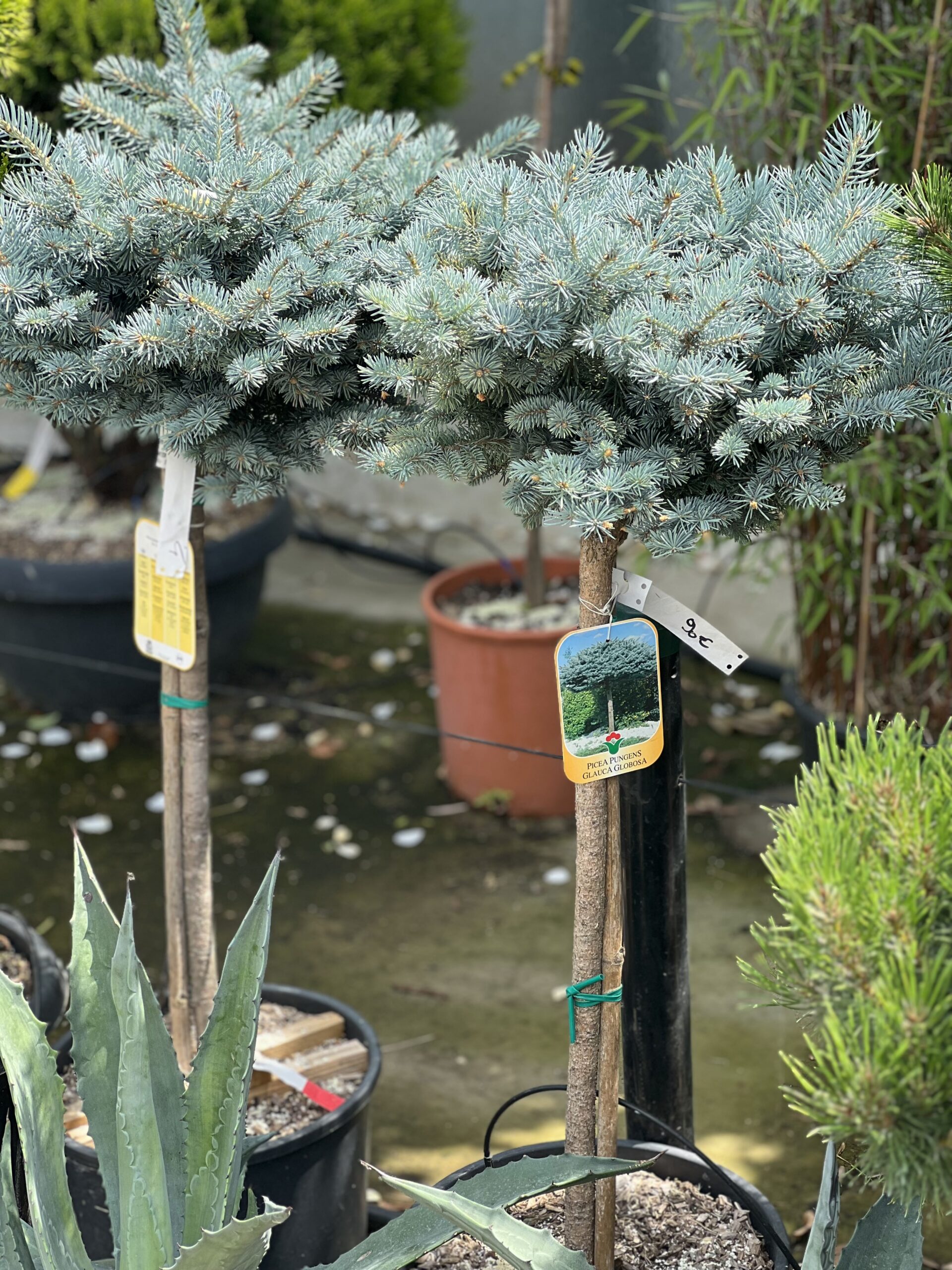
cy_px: 635
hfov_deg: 19.1
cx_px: 476
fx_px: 2824
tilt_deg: -20.3
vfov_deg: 25.3
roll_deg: +2.0
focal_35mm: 77
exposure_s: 1/128
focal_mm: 9
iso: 20
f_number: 2.8
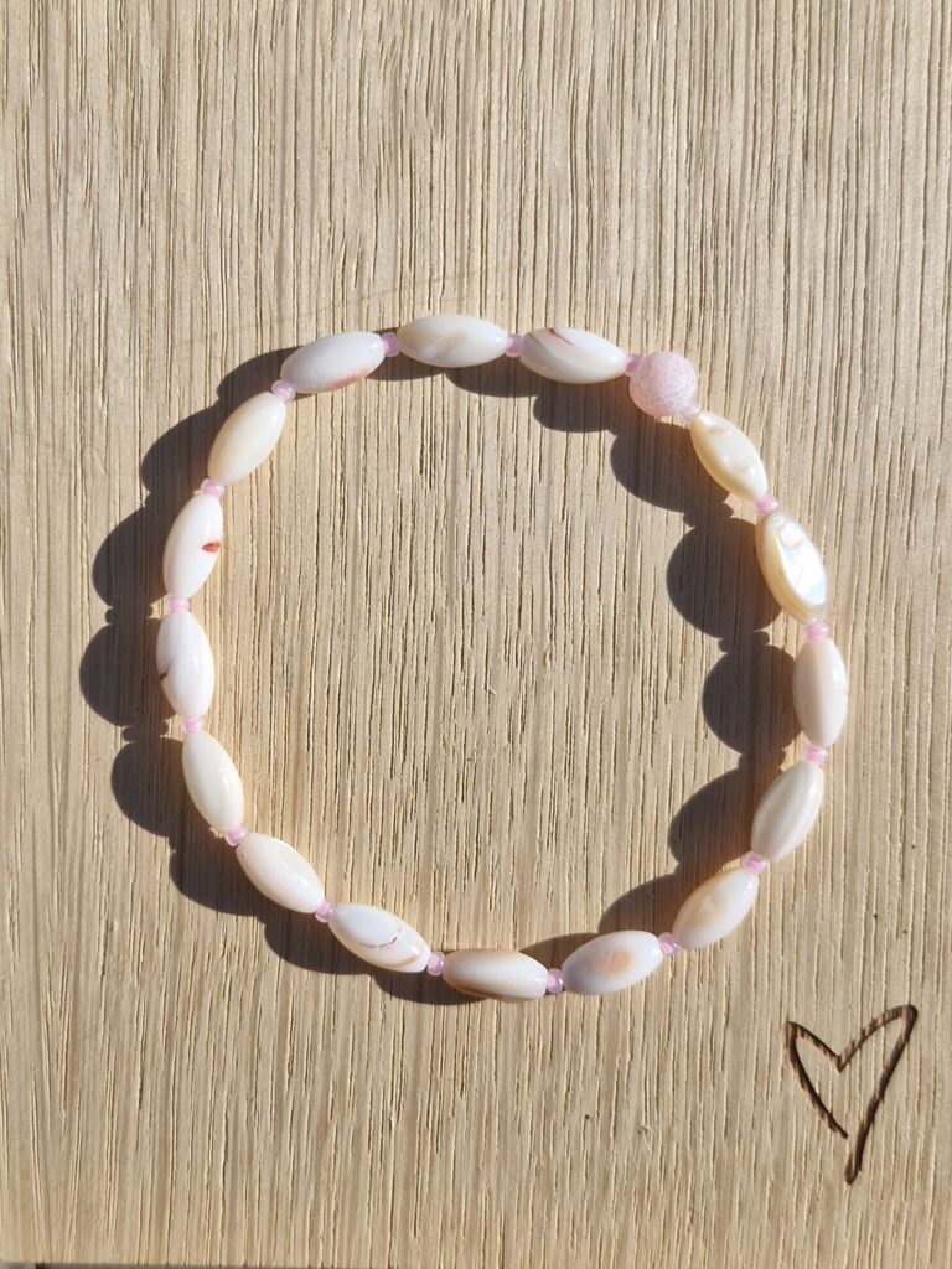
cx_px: 476
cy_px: 634
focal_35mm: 23
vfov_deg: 73.9
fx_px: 843
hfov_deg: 58.9
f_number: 1.8
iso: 50
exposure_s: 1/2500
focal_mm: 5.54
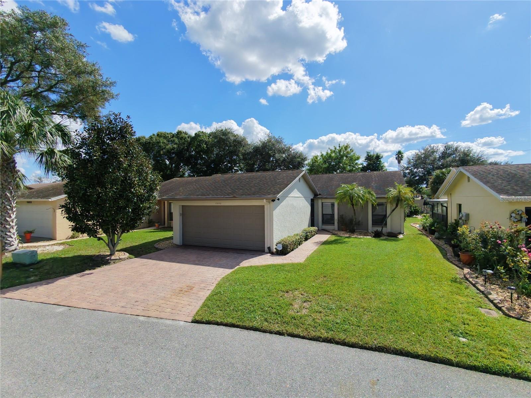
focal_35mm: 16
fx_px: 245
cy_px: 199
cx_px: 266
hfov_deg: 94.5
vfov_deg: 78.1
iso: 100
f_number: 2.2
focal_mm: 3.05
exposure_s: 1/800
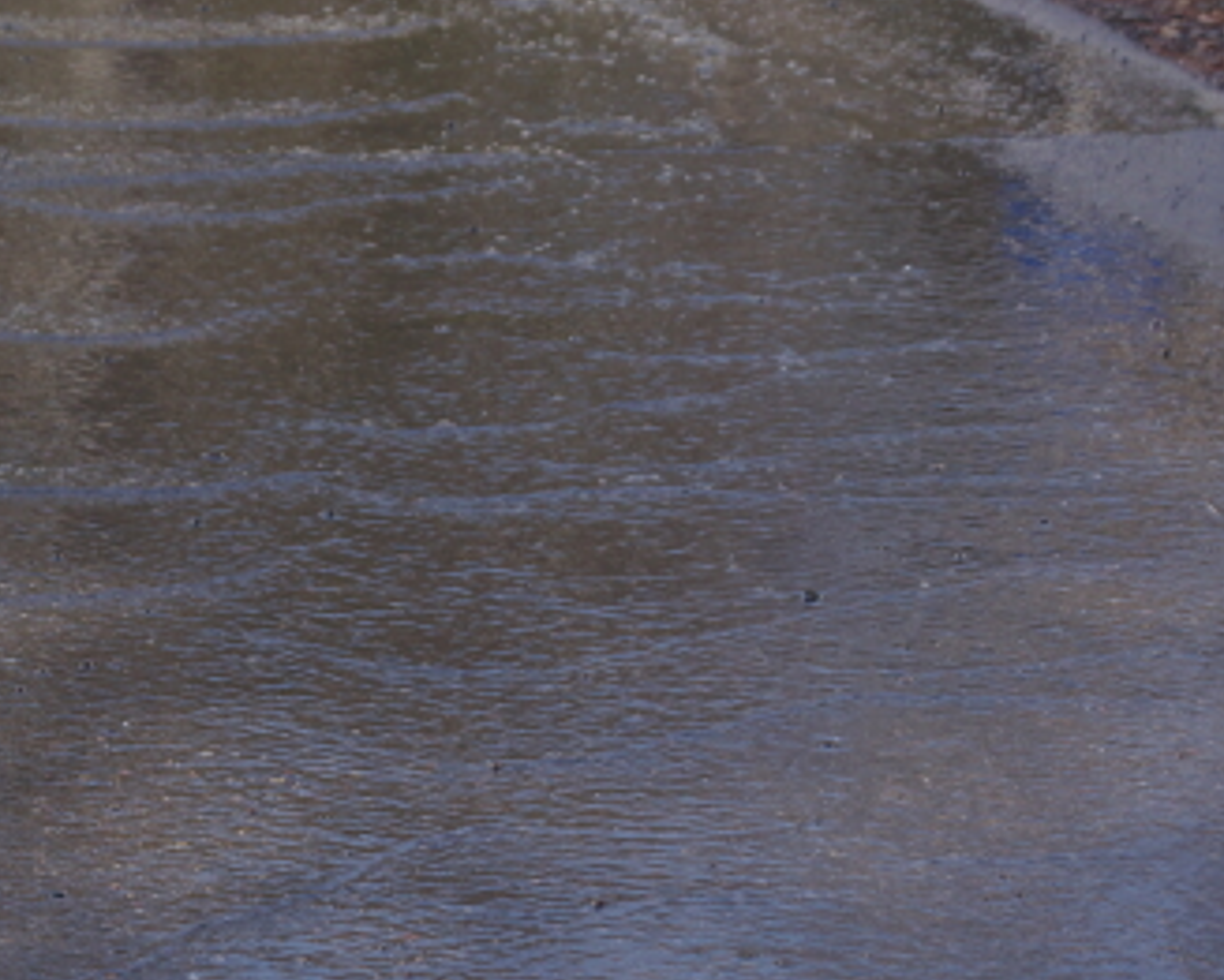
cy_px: 565
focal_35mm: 150
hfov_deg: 12.7
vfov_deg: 10.3
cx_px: 36
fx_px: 5453
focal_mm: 35
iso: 100
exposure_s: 1/100
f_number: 5
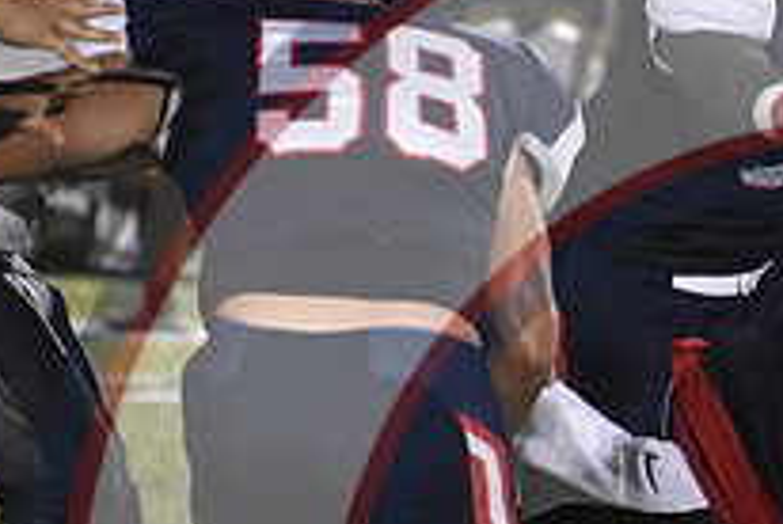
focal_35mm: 717
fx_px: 15617
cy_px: 530
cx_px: 863
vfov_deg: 1.9
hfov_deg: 2.9
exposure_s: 1/400
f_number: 5
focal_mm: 170
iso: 3200
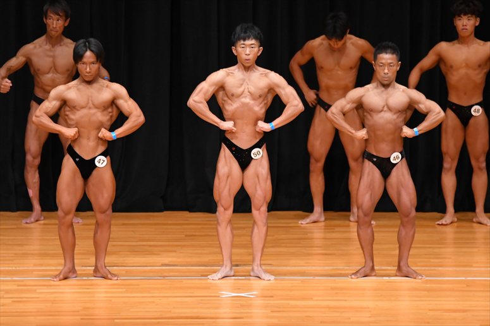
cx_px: 245
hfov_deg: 8.1
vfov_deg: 5.4
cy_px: 163
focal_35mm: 255
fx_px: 3469
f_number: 5.6
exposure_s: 1/400
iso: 4000
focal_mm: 170
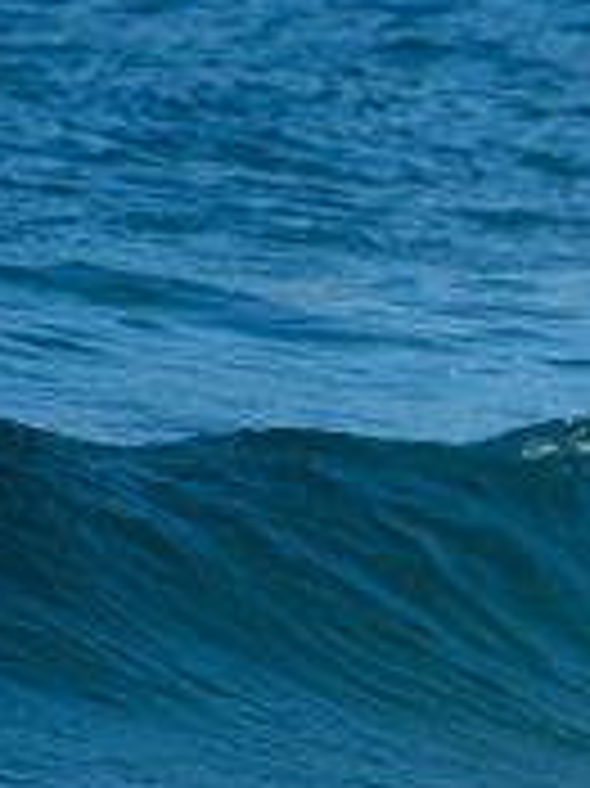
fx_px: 54426
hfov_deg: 0.6
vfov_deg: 0.8
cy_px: 561
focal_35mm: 2392
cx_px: 1288
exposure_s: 1/1250
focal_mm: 500
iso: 400
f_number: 5.6
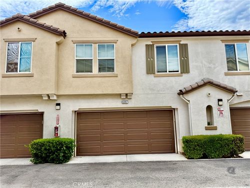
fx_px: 173
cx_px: 125
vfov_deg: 56.8
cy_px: 94
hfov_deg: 71.6
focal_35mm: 24
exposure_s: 1/4673
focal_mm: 6.76
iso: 100
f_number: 1.78
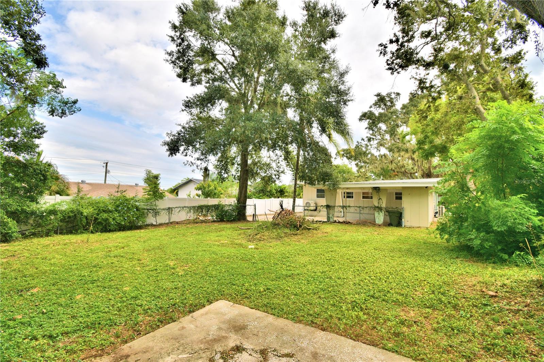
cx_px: 272
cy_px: 181
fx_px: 227
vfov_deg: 77.3
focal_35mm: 15
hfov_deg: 100.4
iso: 100
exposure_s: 1/250
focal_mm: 10
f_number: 8
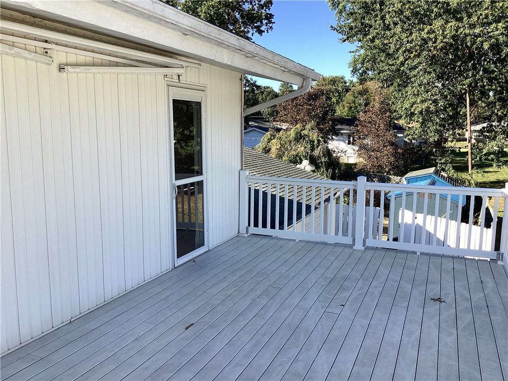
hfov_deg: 58.4
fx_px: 455
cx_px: 254
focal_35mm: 31
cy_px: 190
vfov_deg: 45.4
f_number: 2.4
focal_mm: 3.3
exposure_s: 1/418
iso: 25
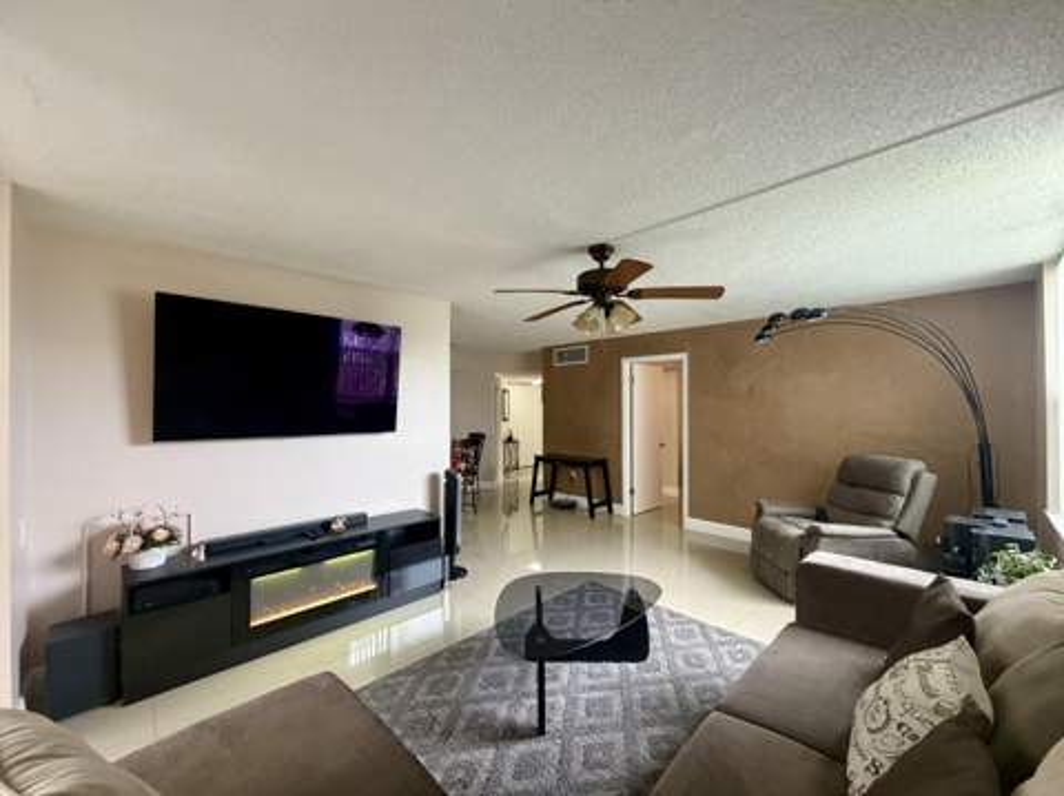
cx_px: 532
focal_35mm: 14
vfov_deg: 85.6
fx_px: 430
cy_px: 398
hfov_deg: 102.1
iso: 320
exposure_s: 1/60
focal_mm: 2.22
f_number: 2.2
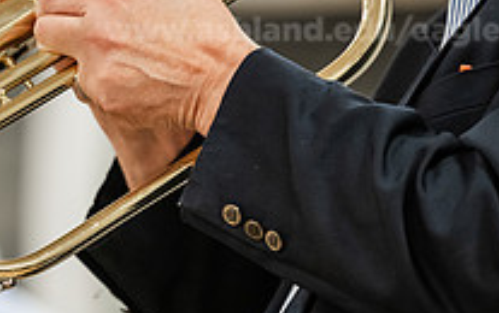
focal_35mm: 499
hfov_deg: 4.2
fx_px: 6795
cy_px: 81
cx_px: -5
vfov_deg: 2.6
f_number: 2.8
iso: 2000
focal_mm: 175
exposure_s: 1/200
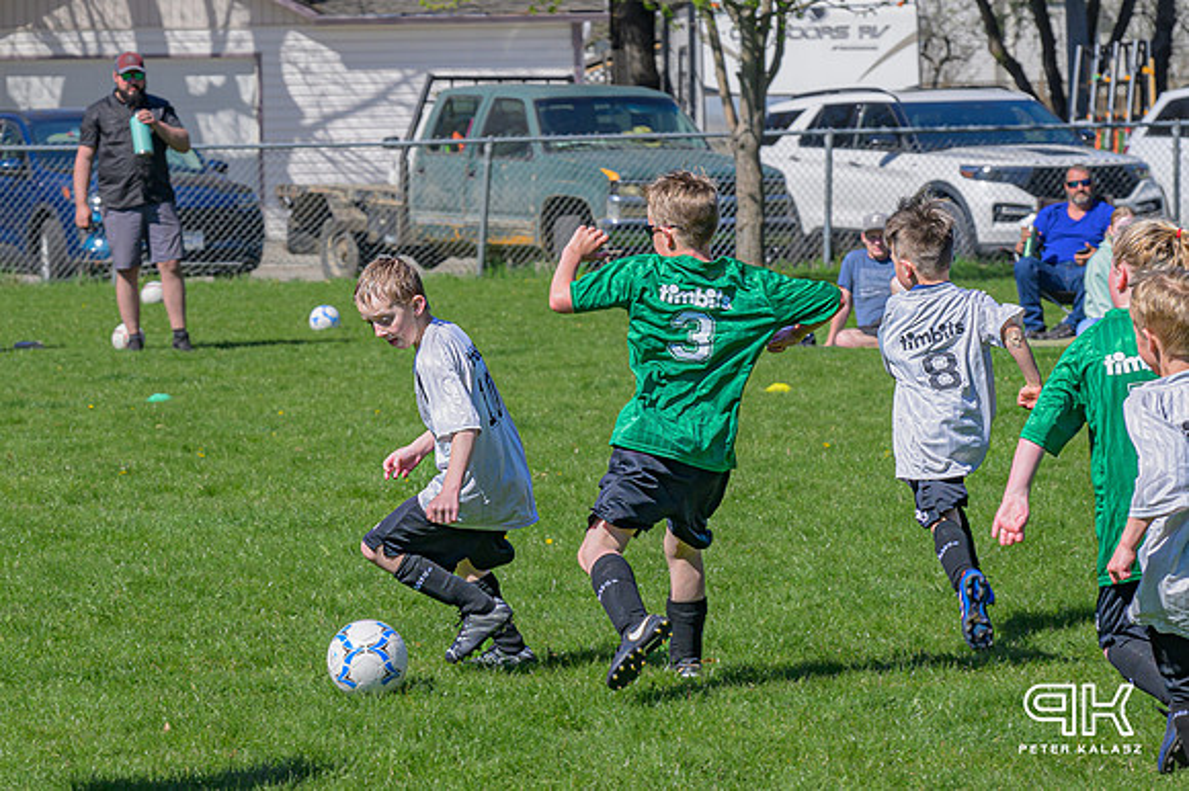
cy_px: 474
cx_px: 400
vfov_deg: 7.0
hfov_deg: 10.5
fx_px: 6481
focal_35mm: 196
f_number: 6.3
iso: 200
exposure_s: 1/500
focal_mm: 99
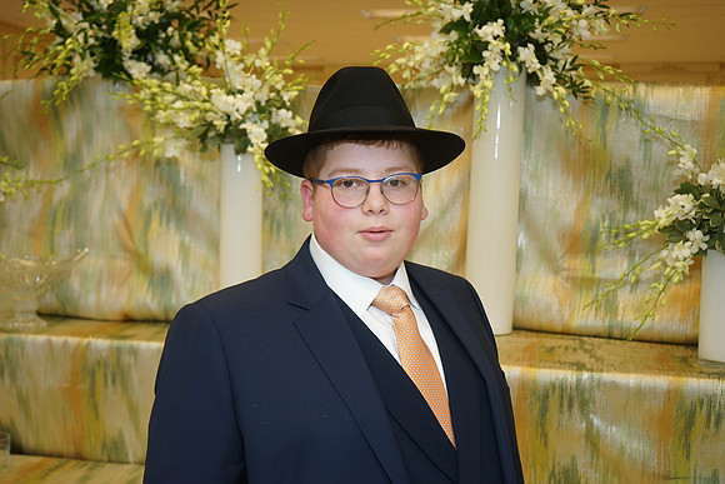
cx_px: 362
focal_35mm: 45
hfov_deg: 43.6
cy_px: 242
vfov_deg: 29.9
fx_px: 906
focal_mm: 45
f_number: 5
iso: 400
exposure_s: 1/100
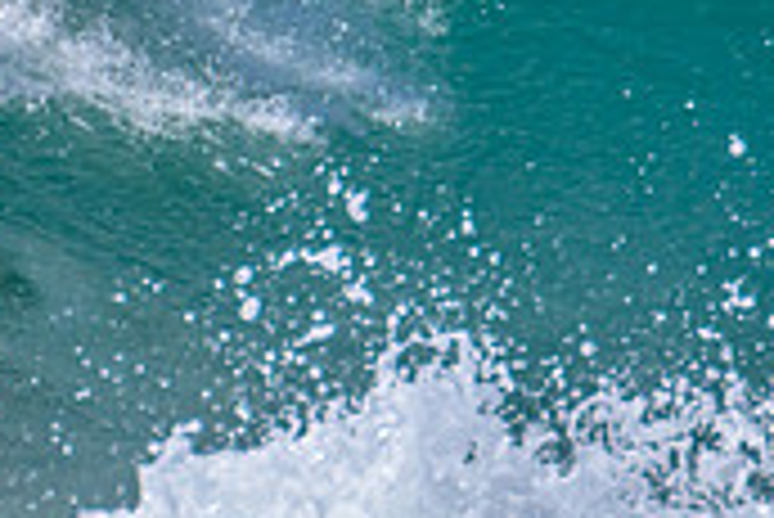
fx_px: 74752
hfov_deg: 0.6
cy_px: -324
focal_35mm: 3474
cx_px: 143
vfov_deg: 0.4
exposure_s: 1/2000
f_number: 11
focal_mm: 800
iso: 800
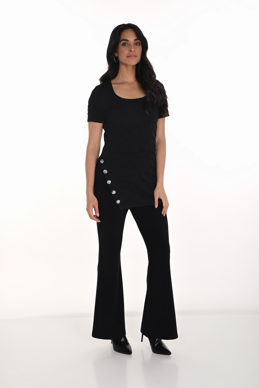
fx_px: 561
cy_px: 194
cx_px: 130
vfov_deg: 38.2
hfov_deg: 26.0
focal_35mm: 52
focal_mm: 52
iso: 100
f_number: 10
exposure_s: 1/160
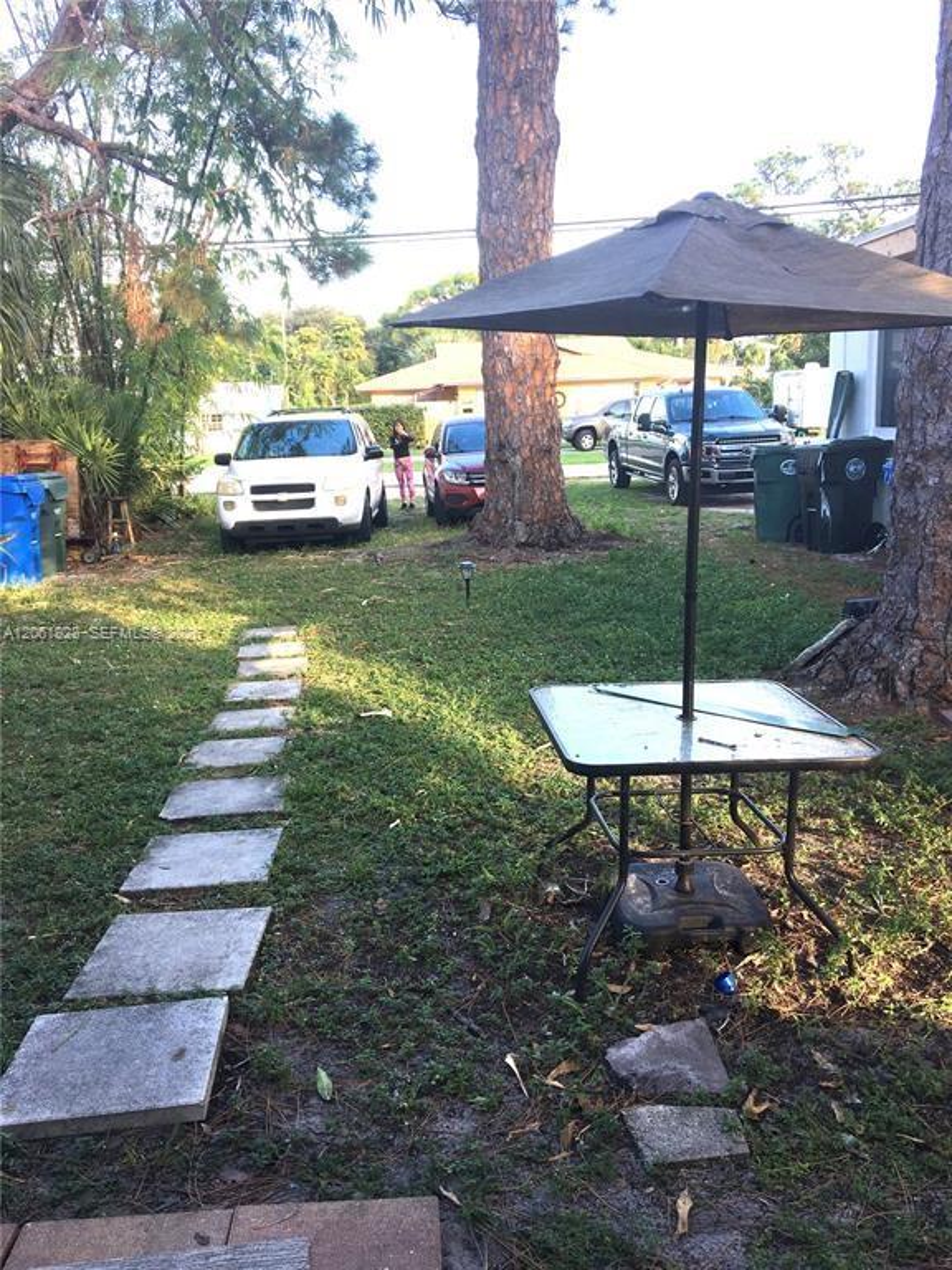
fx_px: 1063
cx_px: 476
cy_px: 635
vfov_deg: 61.7
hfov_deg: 48.2
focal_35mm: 29
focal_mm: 4.15
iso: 25
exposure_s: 1/121
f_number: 2.2
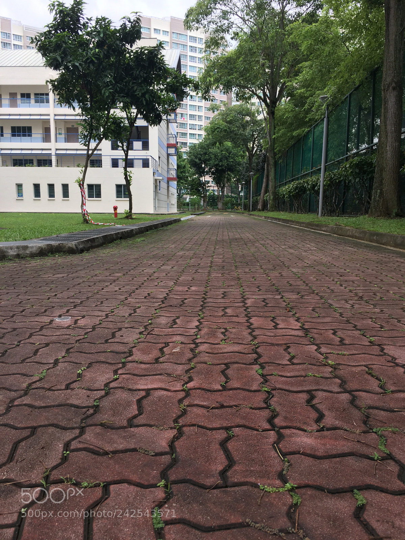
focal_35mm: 29
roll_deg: -1.8
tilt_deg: -7.5
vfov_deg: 61.7
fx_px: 452
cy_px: 270
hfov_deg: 48.2
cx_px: 202
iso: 25
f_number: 2.2
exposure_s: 1/227
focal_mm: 4.15
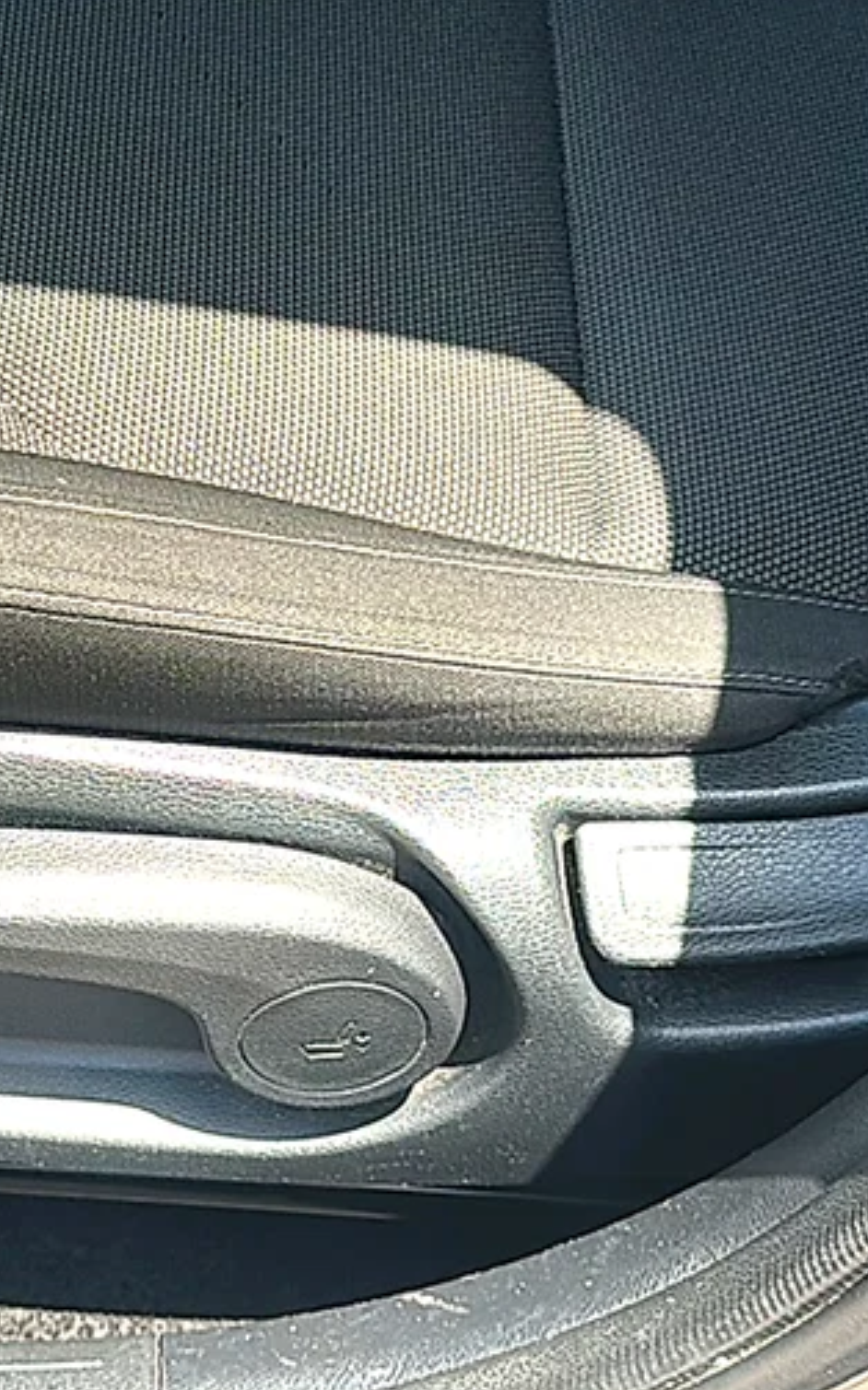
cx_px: 61
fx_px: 2235
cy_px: 714
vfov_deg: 34.6
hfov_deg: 21.4
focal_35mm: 59
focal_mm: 6.86
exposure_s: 1/565
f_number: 1.78
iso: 80
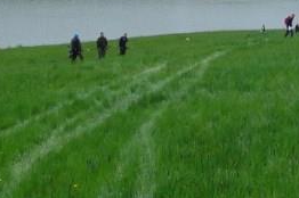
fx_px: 780
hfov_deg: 20.5
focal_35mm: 94
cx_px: 341
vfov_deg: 14.1
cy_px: -30
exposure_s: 1/400
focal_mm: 5.1
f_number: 3.5
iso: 80
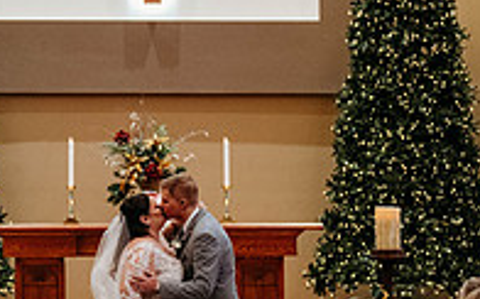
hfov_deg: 12.0
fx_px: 2274
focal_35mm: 174
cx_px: 167
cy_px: 146
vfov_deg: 7.5
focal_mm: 57
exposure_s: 1/250
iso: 2000
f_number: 2.8
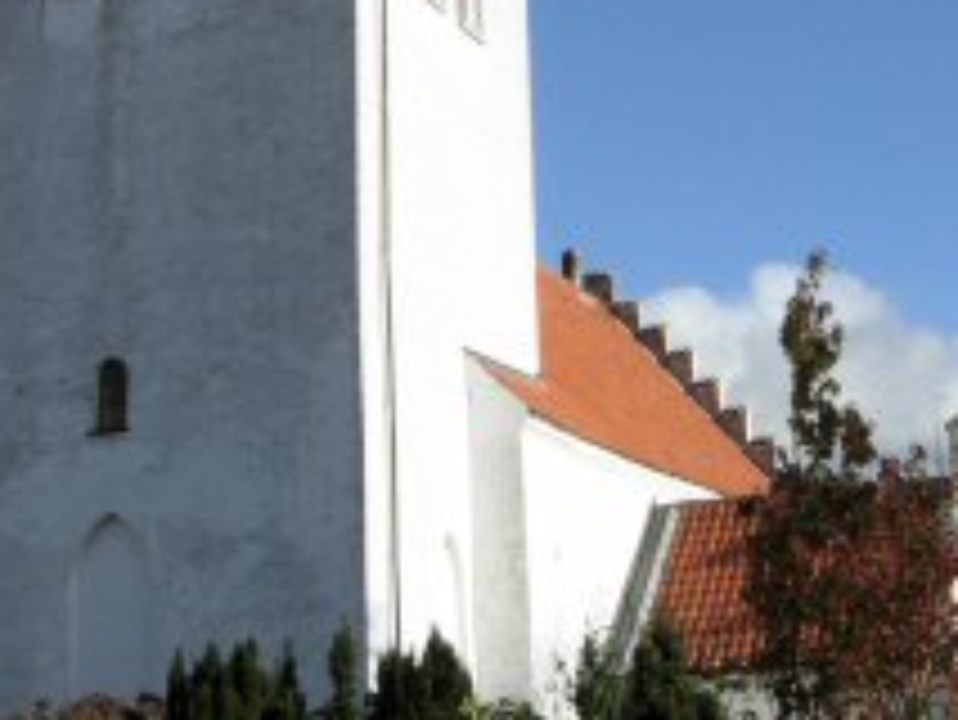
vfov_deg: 20.2
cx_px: 618
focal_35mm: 72
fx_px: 1994
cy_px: 151
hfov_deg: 26.9
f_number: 6.8
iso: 50
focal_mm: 7.5
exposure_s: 1/406
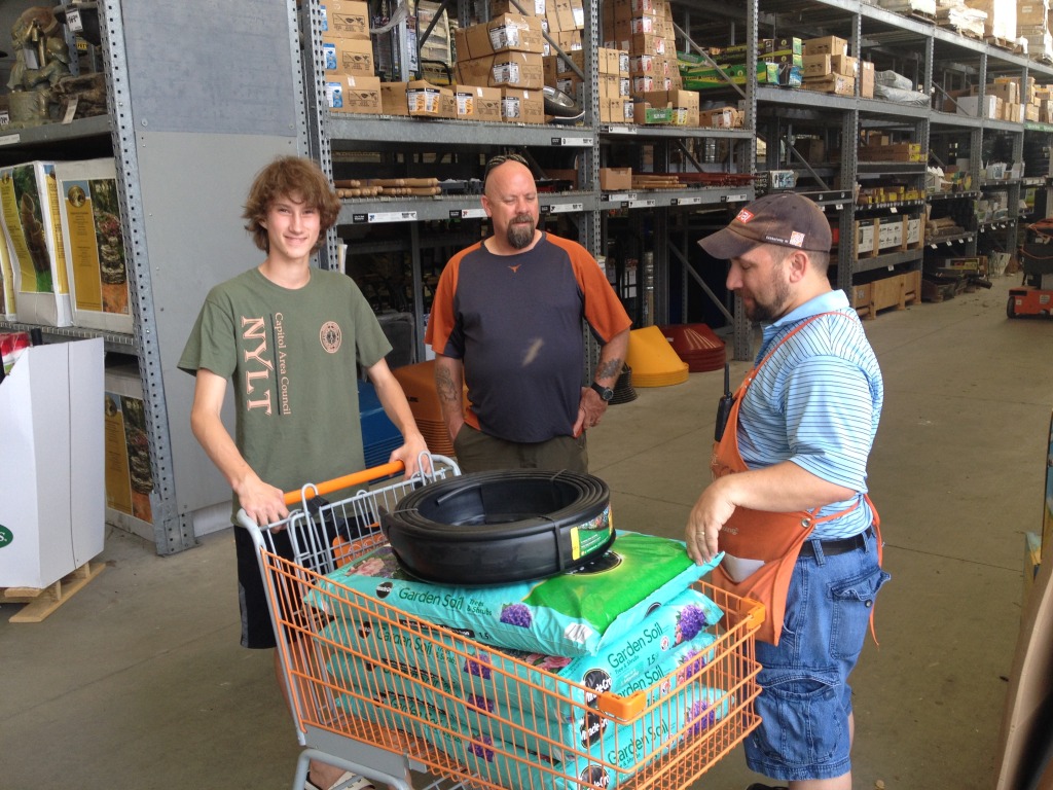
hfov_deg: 52.6
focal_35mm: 35
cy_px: 395
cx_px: 526
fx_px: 1065
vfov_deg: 40.7
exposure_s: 1/120
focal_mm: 4.28
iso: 50
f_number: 2.4
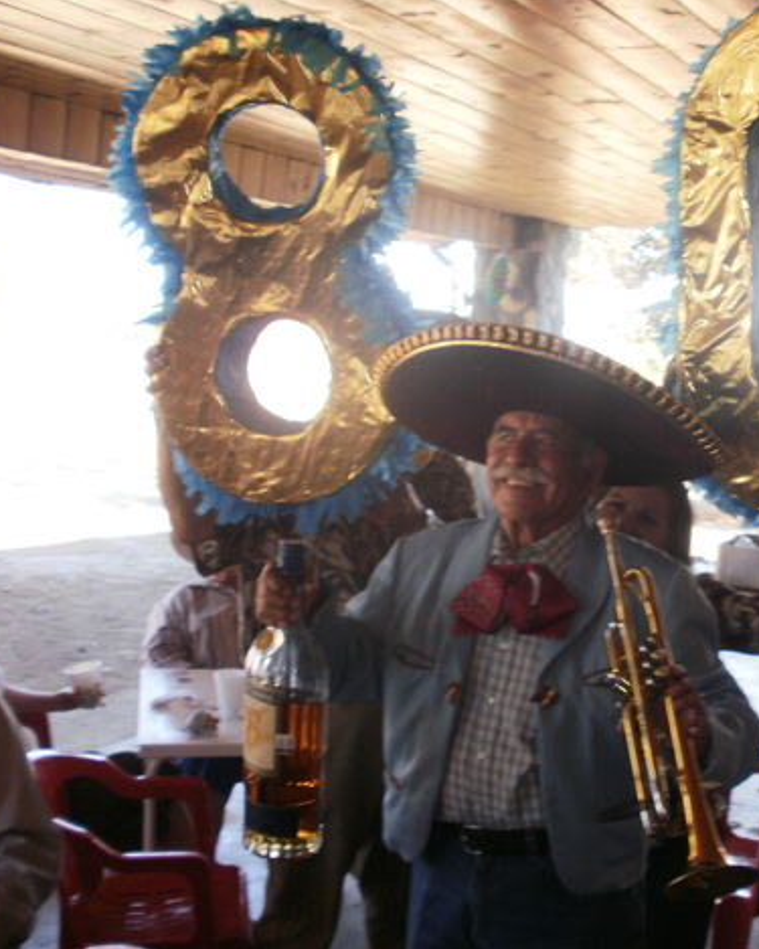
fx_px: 1348
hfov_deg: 31.0
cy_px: 467
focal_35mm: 48
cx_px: 559
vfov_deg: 38.8
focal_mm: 6.3
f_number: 3.5
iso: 100
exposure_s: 1/60
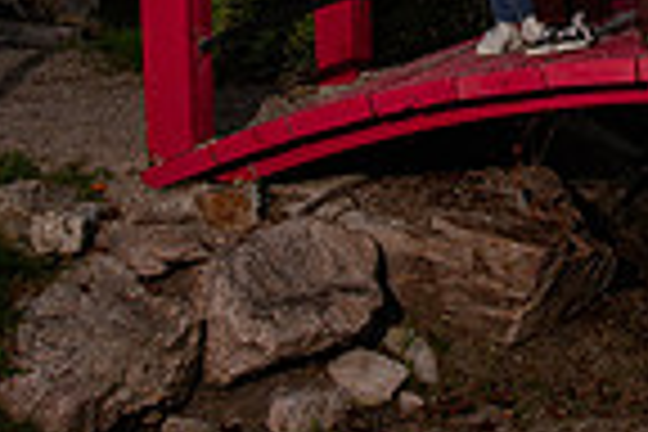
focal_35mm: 97
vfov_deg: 13.5
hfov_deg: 20.5
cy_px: -153
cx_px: 603
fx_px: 1746
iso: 800
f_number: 9
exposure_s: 1/250
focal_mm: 24
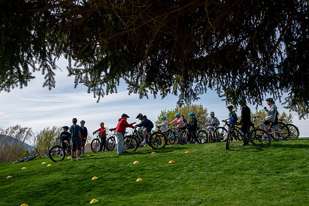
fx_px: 377
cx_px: 154
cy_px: 103
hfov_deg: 44.5
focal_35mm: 44
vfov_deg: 30.5
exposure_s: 1/400
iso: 200
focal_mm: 44
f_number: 8
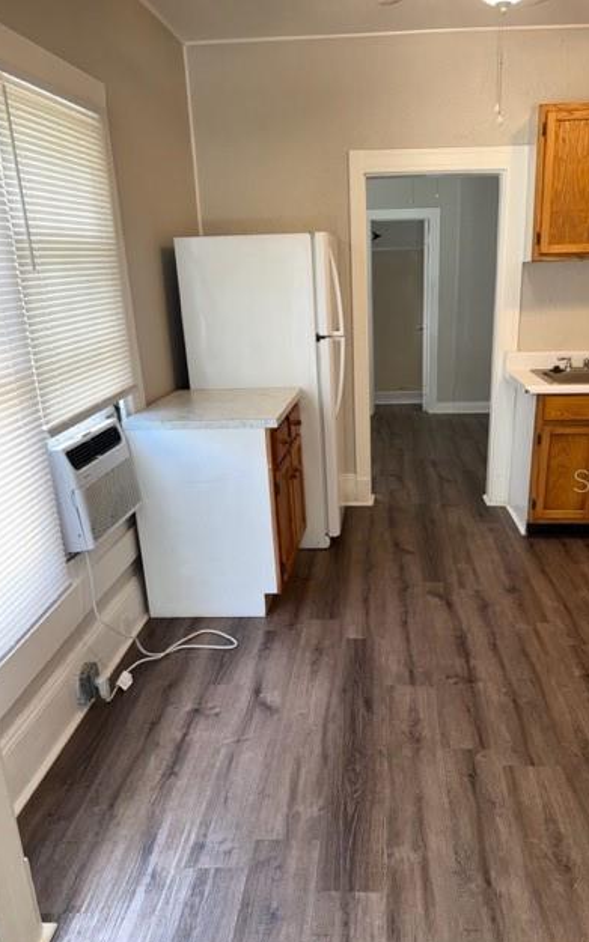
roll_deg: +2.2
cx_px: 354
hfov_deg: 47.3
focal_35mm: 26
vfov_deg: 70.4
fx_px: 668
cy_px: 480
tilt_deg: -16.2
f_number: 1.78
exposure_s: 1/120
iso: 125
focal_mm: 6.76
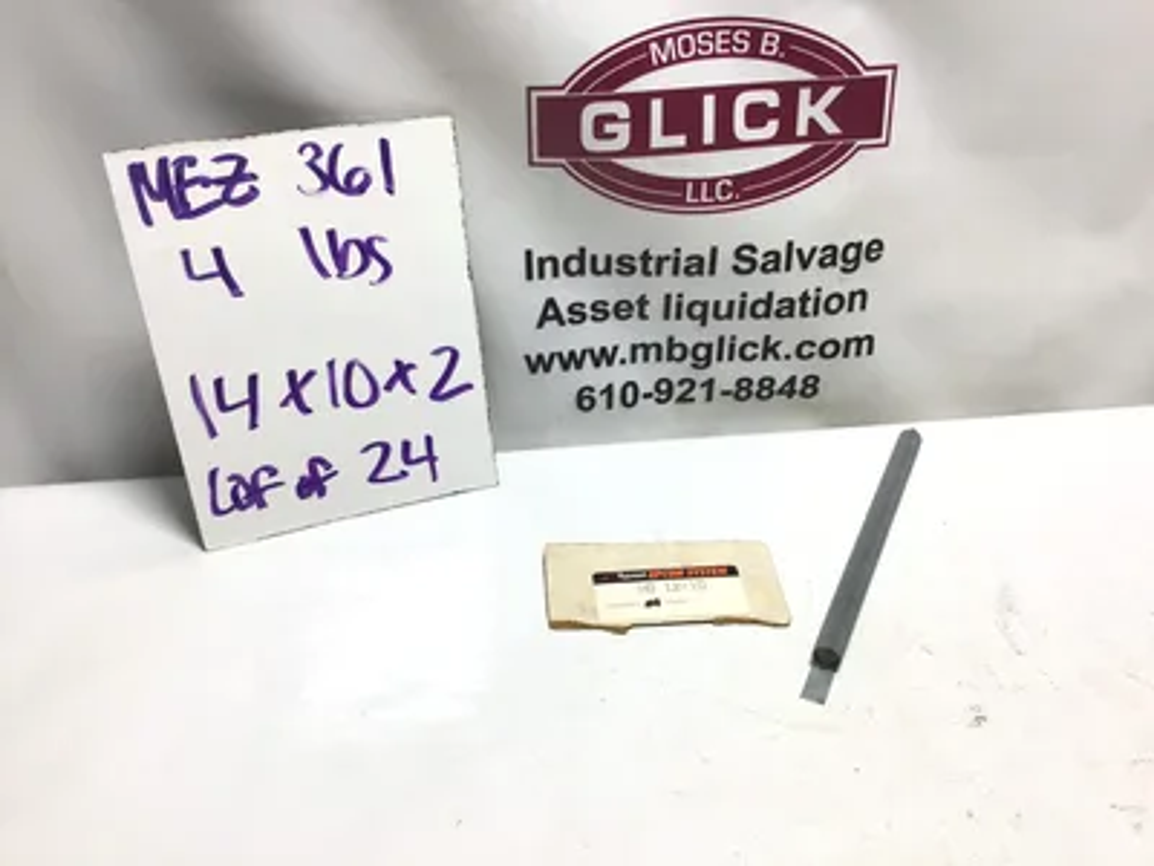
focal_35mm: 31
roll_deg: +1.4
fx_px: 1033
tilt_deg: -30.7
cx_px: 577
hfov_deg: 58.4
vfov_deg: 45.4
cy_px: 433
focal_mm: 3.3
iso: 25
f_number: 2.4
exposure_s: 1/155
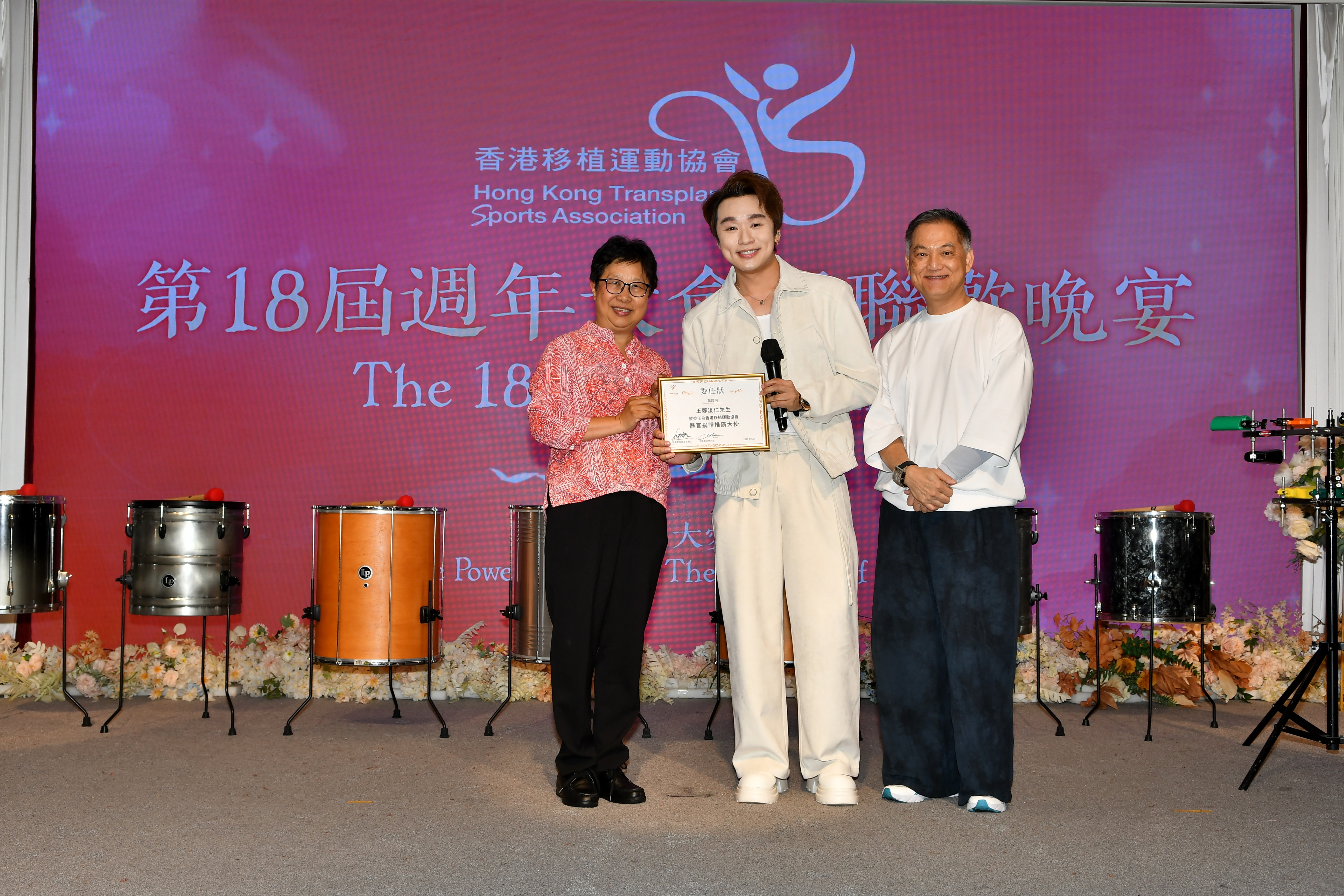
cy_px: 448
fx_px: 1456
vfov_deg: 34.2
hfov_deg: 49.6
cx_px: 672
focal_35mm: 39
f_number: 6.3
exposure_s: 1/250
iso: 100
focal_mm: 26
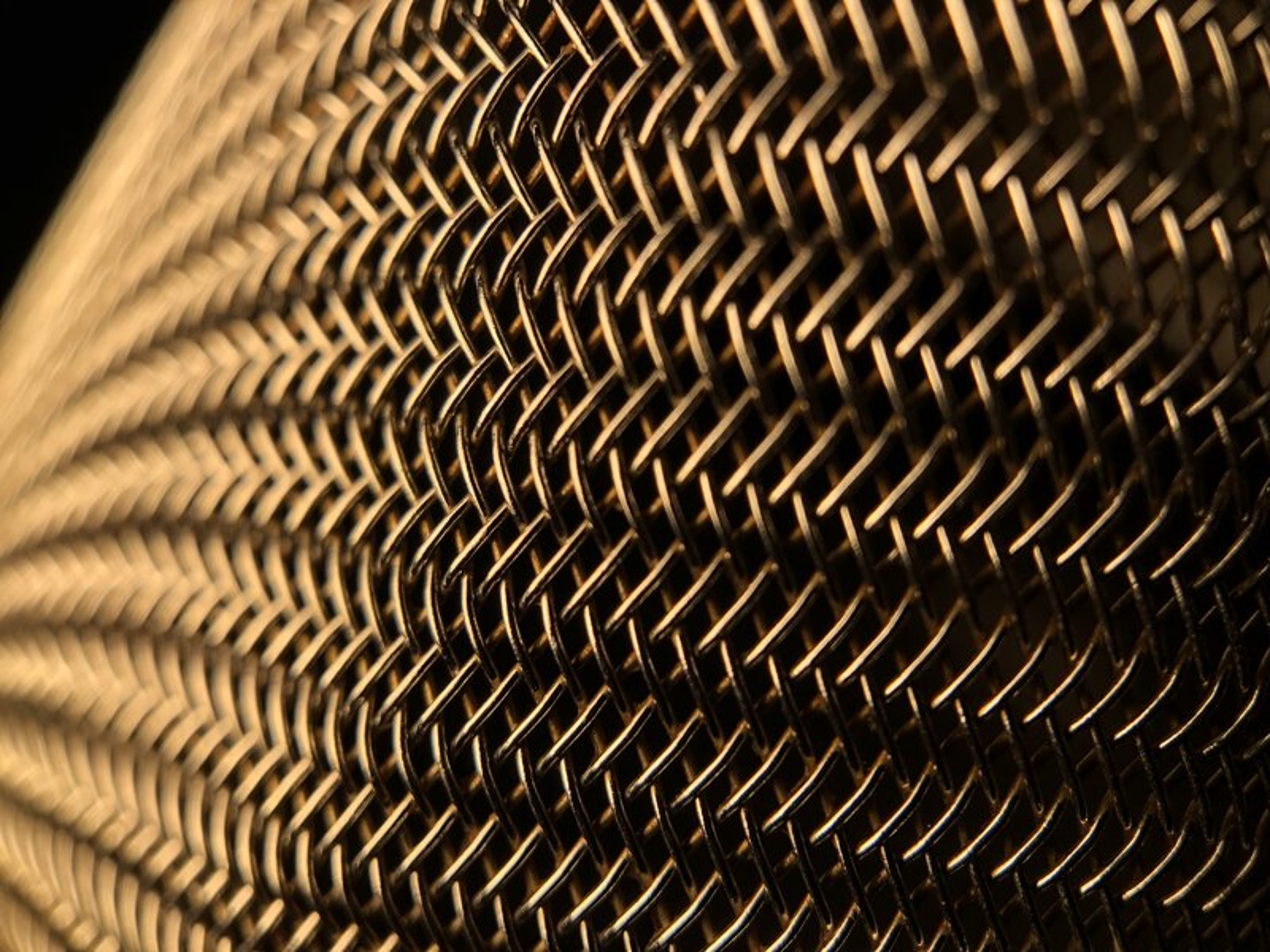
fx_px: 1027
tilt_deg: -40.7
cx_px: 635
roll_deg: -9.1
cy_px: 476
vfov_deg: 49.7
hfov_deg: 63.4
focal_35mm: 28
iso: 20
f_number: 1.8
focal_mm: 4
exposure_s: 1/813
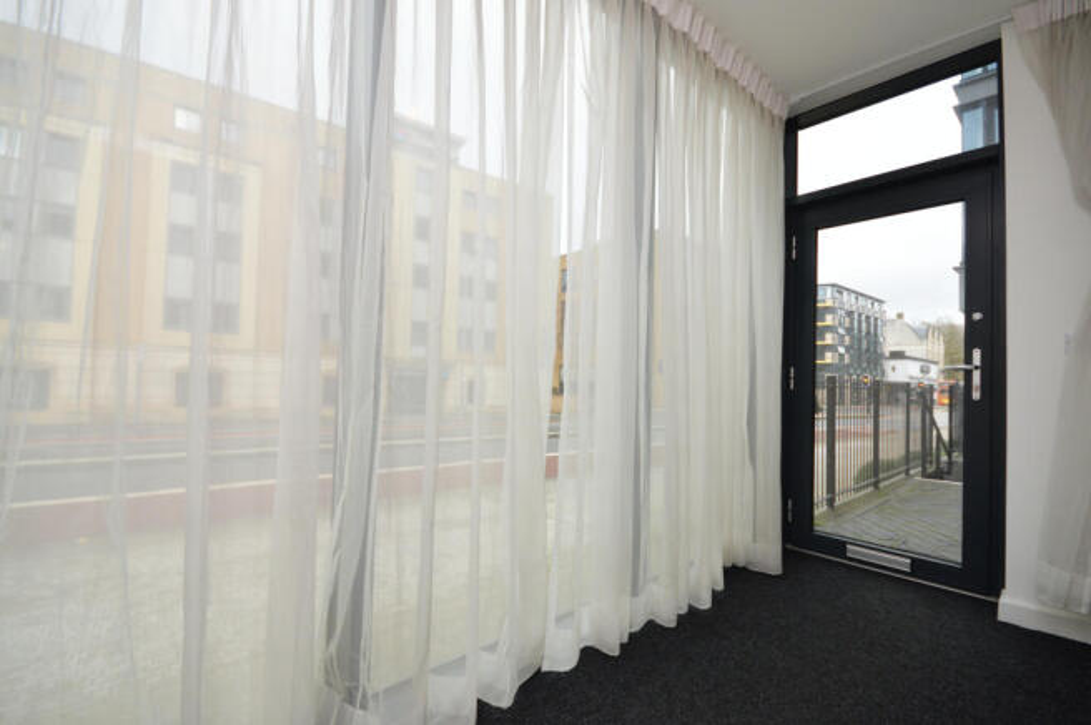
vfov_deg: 77.2
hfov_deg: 100.4
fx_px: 454
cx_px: 546
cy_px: 362
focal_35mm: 15
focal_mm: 10
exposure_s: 1/200
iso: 400
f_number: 5.6
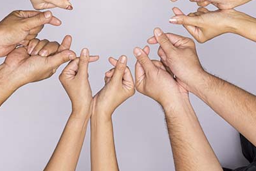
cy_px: 18
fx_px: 583
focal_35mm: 82
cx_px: 122
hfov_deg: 24.8
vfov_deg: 16.4
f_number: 7.1
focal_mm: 34
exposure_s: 1/200
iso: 64
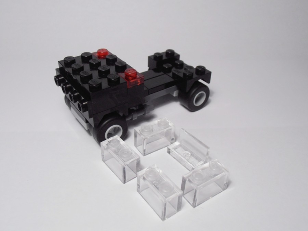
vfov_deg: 38.7
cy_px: 116
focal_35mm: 37
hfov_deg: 50.1
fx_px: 329
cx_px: 154
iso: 80
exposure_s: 1/60
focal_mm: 6.61
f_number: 3.9
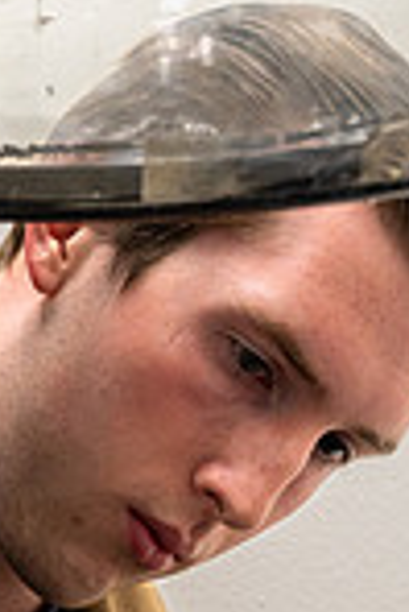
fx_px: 3094
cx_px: -164
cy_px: 691
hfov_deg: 7.5
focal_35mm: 182
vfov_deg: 11.1
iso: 500
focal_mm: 40
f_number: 2.8
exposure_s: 1/100
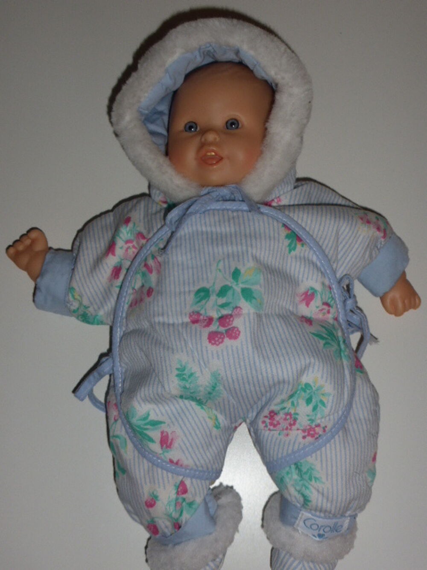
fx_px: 806
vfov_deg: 38.9
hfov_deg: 29.7
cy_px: 285
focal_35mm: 49
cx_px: 214
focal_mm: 8.5
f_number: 4.2
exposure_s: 1/60
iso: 100
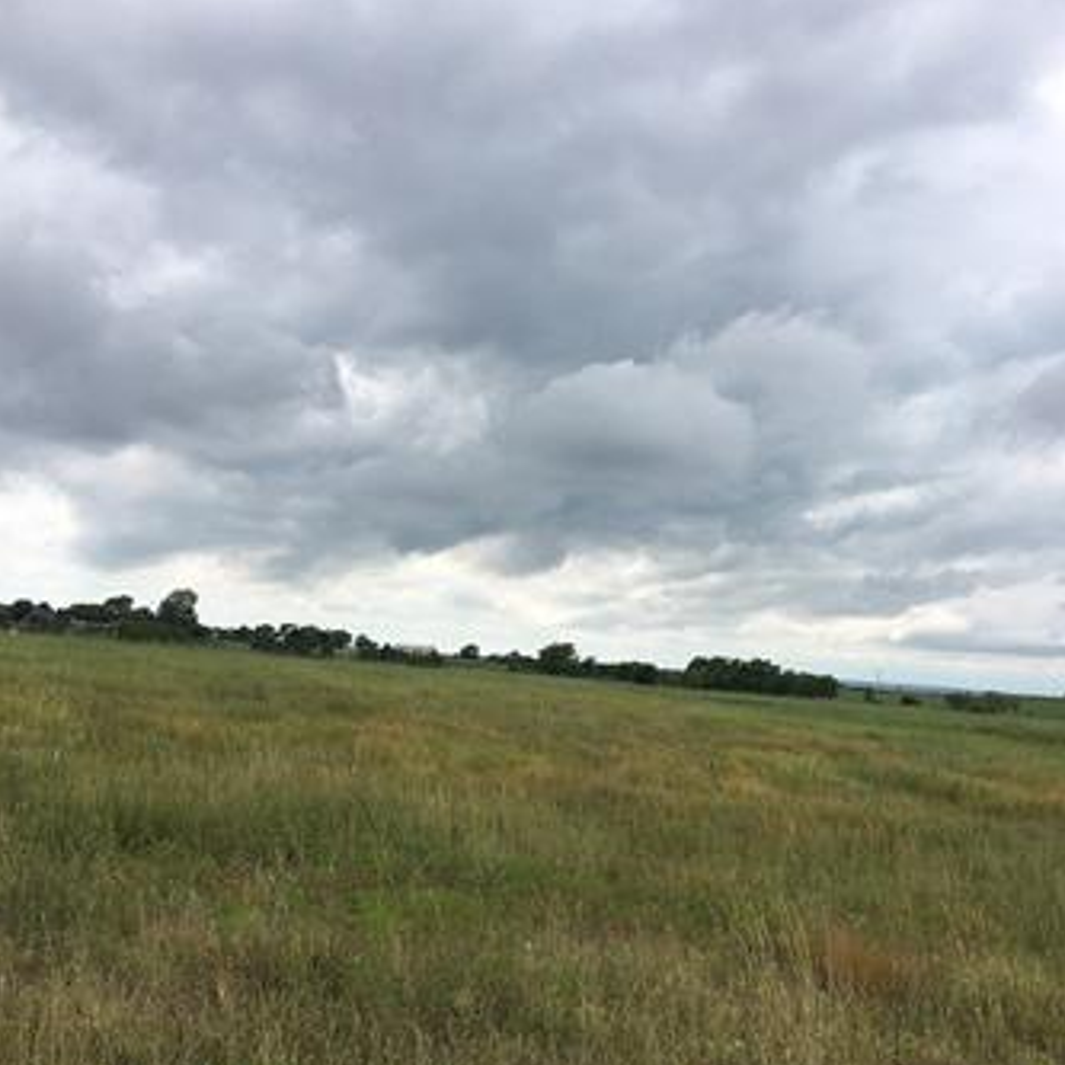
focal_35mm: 37
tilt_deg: +1.0
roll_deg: -3.4
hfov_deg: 44.9
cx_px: 518
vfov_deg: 44.6
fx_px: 1288
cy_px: 649
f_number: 2.2
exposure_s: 1/1261
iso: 25
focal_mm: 4.15
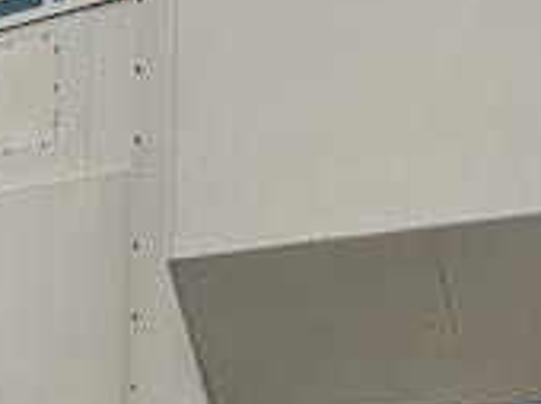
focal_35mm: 98
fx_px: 1529
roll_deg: -2.7
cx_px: -99
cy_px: 410
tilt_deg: +2.1
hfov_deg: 19.0
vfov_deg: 14.8
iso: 125
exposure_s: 1/71
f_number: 1.6
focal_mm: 5.1
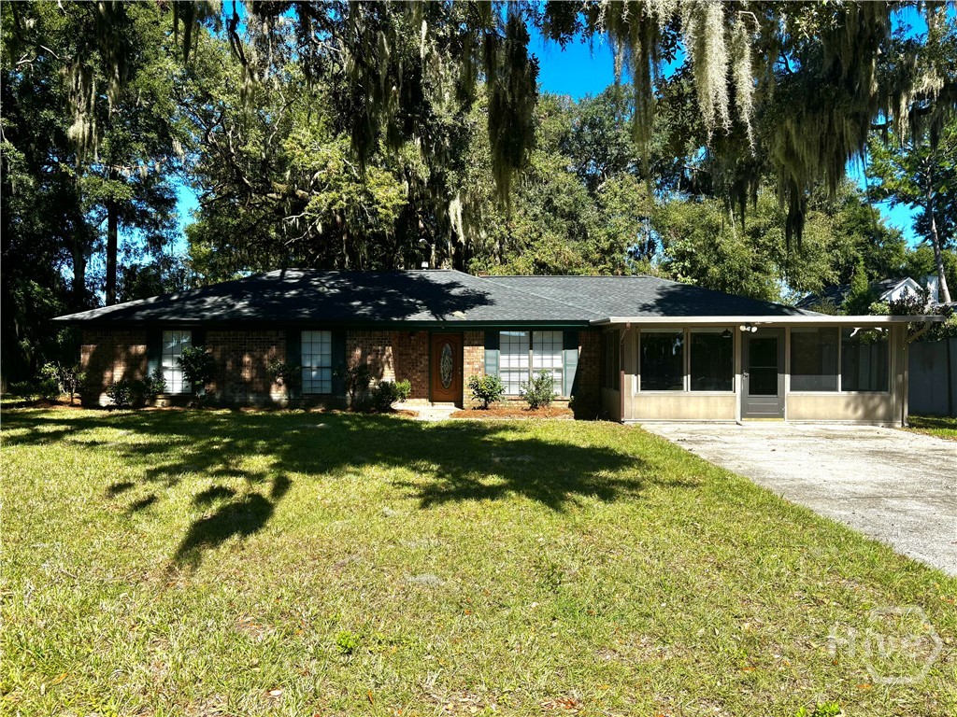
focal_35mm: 26
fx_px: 719
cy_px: 358
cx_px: 478
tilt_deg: +0.8
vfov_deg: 53.1
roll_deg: +0.1
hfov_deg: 67.3
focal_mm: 5.96
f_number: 1.6
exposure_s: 1/2857
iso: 50
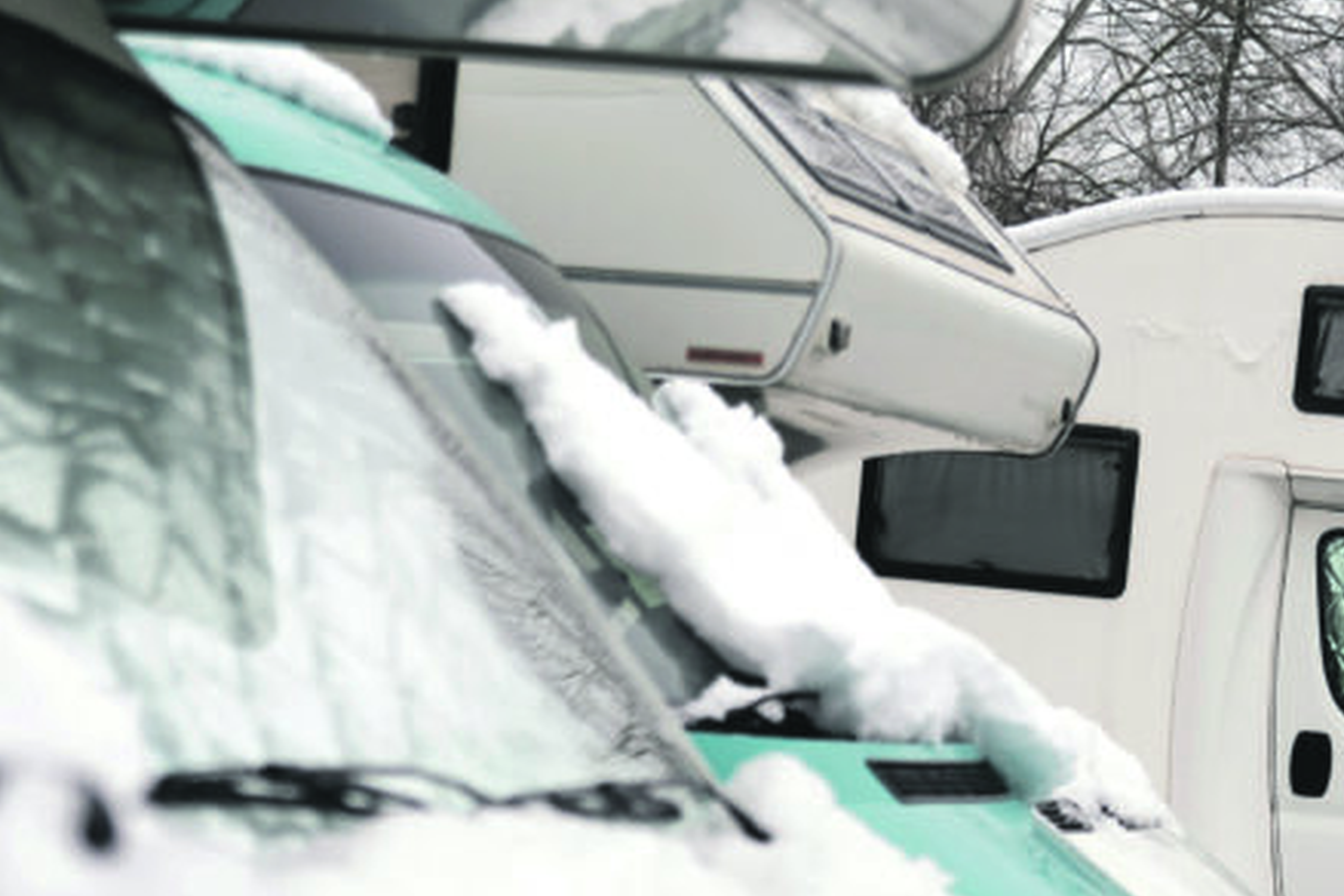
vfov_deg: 10.9
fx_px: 4666
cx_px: 896
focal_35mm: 125
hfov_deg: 16.4
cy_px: 741
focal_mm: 50
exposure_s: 1/1250
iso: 100
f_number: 3.2
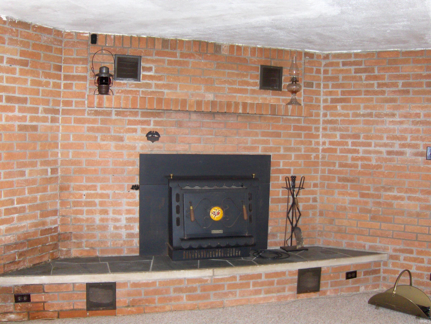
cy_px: 162
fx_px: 436
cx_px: 216
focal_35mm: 35
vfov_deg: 40.8
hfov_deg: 52.6
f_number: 2.8
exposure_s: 1/60
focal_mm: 7.5
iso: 192
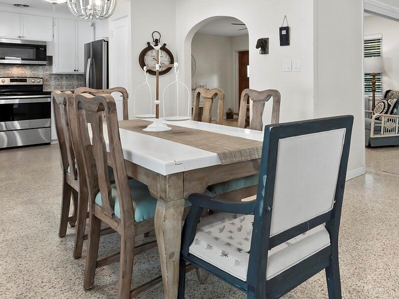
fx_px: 323
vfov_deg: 48.0
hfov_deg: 62.0
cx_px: 264
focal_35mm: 28
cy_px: 76
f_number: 11
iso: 400
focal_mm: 7
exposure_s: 1/4
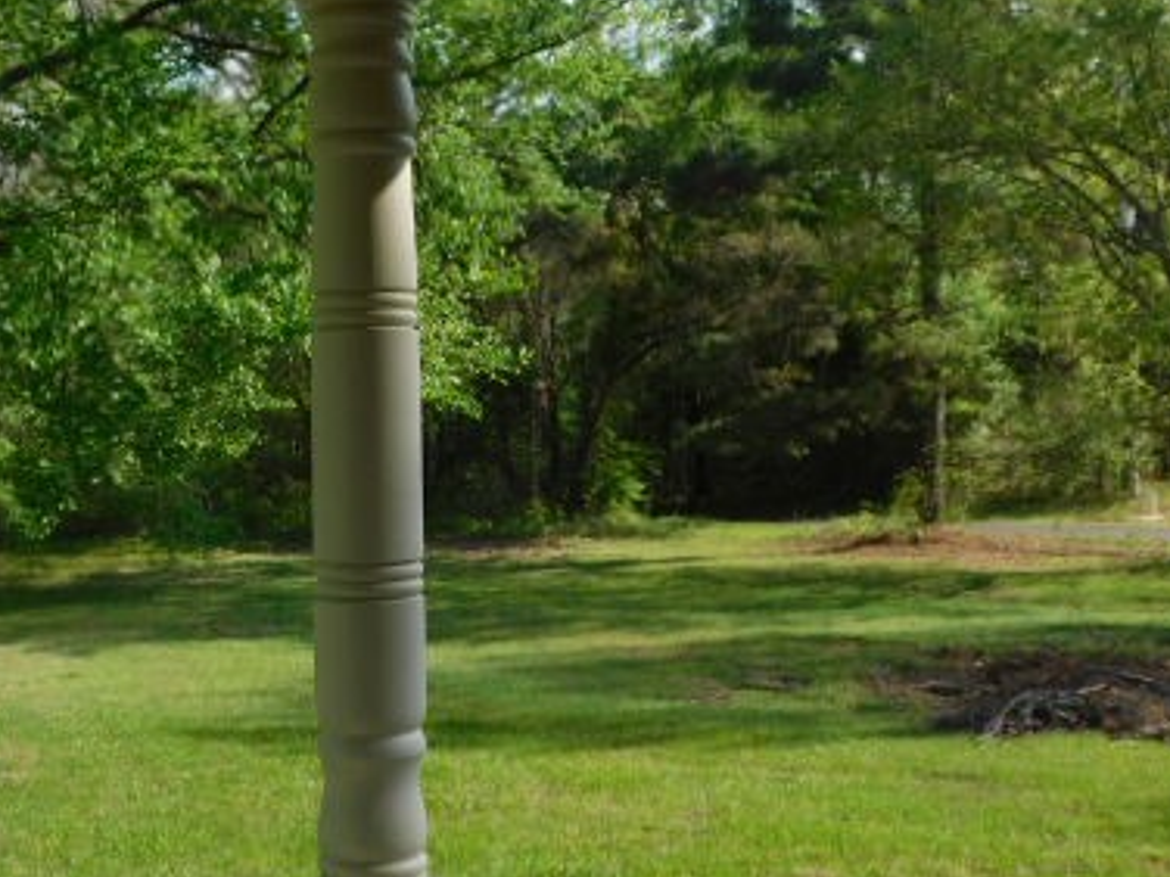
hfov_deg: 37.0
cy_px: 460
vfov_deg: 28.6
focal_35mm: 51
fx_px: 1724
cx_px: 367
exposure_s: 1/640
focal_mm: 5.3
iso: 125
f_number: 3.2
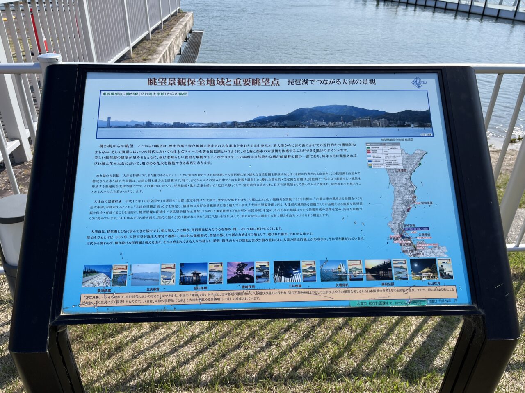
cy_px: 196
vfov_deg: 53.1
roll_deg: -0.9
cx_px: 262
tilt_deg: -28.1
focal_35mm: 26
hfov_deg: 67.3
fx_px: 394
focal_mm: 5.1
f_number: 1.6
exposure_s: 1/3623
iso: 50
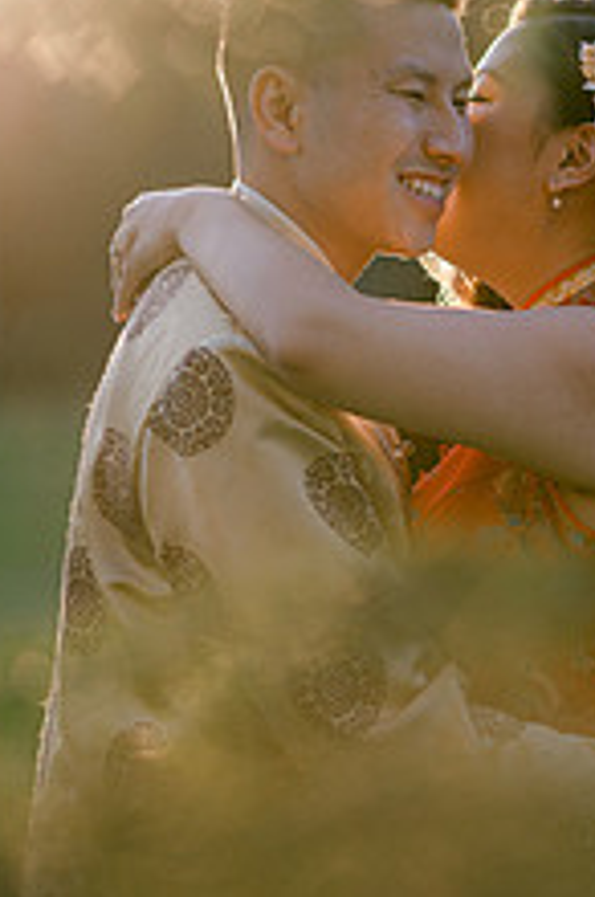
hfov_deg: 7.9
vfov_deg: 11.8
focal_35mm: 174
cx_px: 418
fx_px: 4327
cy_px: 432
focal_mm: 85
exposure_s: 1/1600
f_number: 2
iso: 200
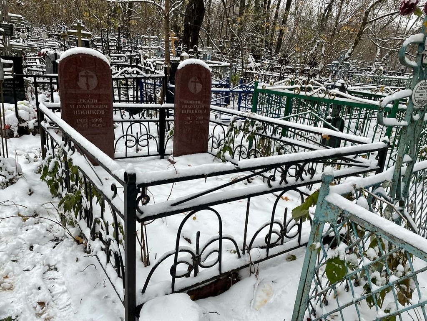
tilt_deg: -13.4
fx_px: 321
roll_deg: -2.0
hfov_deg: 67.3
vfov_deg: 53.1
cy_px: 160
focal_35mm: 26
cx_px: 214
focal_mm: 4.2
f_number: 1.6
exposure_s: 1/121
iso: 100
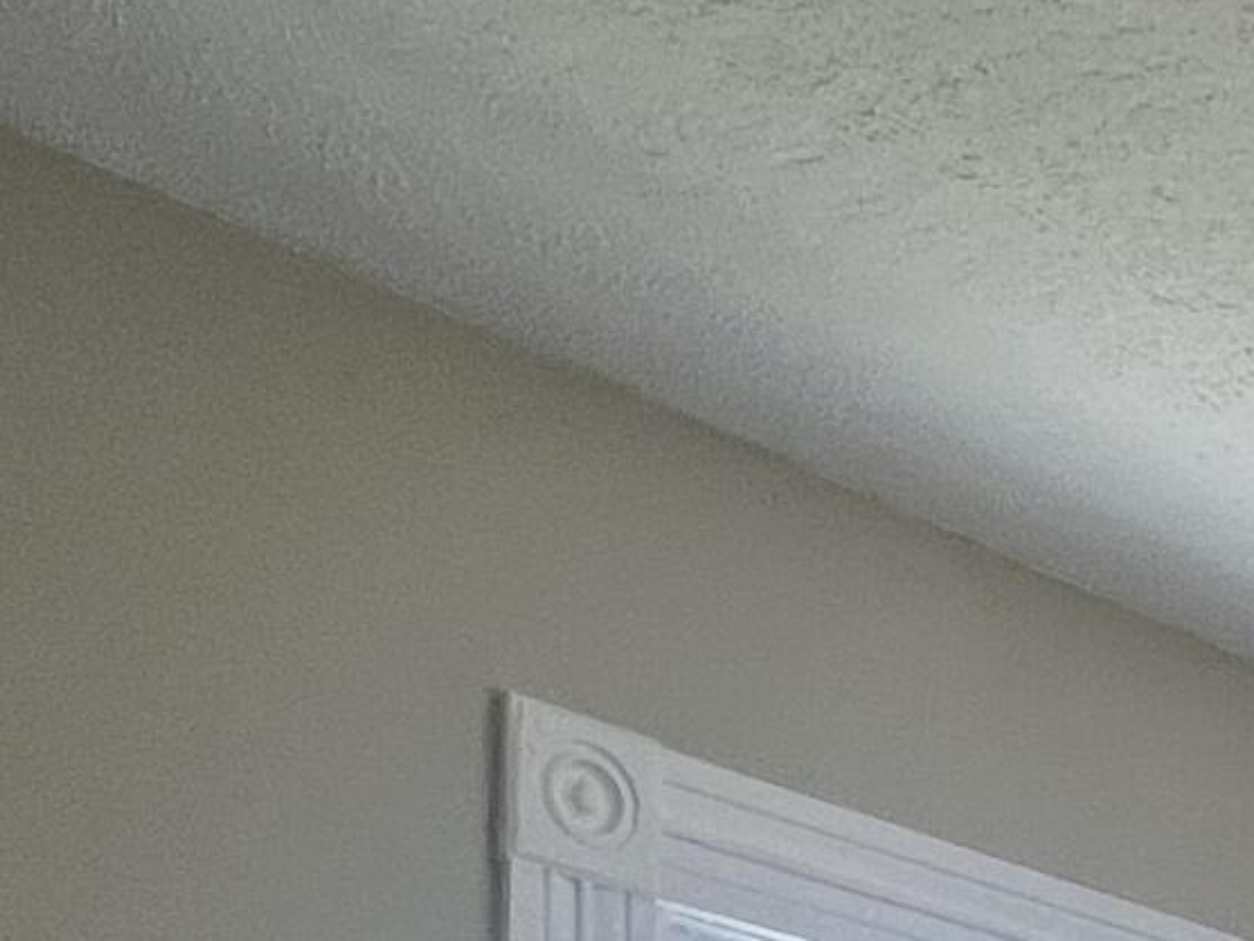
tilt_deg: -3.7
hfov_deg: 22.6
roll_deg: -3.0
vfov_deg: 15.8
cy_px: 1965
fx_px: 2536
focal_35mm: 70
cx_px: 1896
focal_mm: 1.57
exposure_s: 1/120
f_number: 1.8
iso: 80
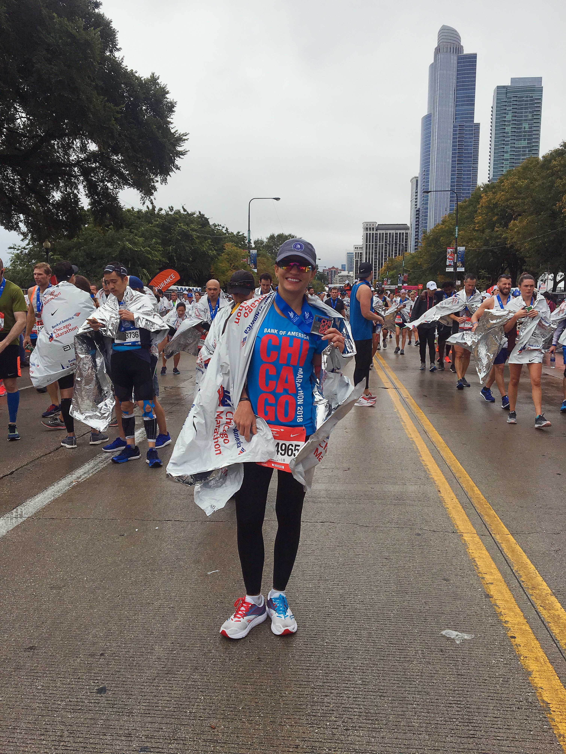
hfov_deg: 48.2
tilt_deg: -6.6
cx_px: 283
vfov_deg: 61.7
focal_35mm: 29
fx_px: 632
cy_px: 377
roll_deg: -0.6
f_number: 2.2
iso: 25
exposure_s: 1/1350
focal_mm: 4.15
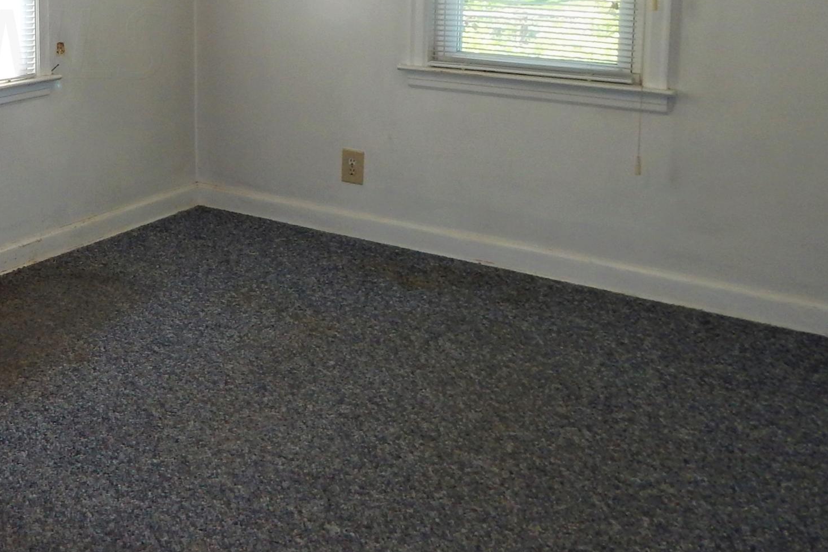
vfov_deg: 27.5
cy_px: 43
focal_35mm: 47
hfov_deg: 37.4
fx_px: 1081
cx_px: -3
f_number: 3
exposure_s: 1/100
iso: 125
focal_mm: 4
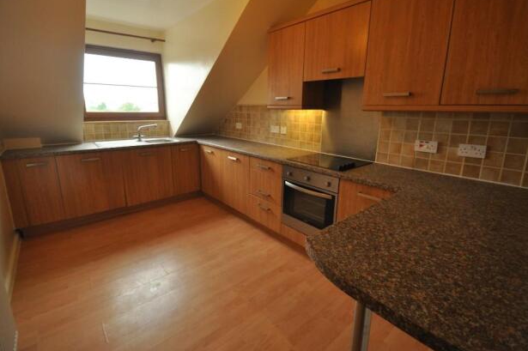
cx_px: 267
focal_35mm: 16
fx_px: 234
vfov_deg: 73.6
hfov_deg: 96.8
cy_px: 167
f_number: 4
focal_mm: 10
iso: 800
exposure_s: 1/60
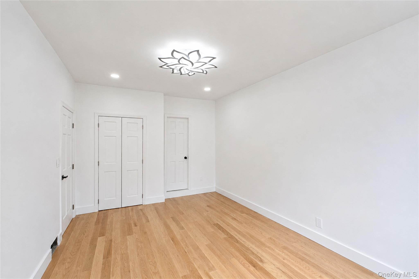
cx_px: 210
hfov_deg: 100.4
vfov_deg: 77.3
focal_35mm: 15
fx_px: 175
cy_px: 140
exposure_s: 1/100
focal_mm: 10
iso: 1250
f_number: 10
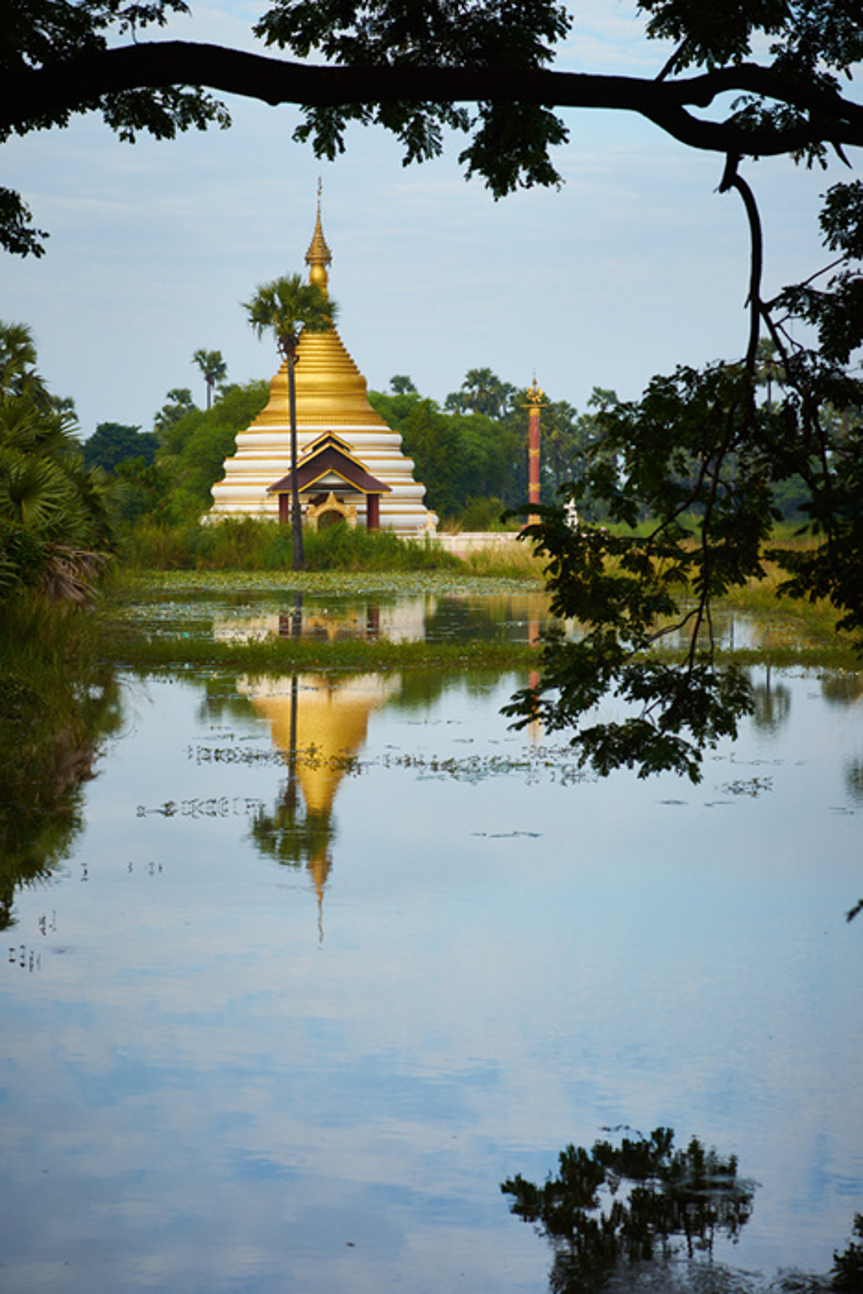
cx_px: 432
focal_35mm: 100
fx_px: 3594
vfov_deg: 20.4
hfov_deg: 13.7
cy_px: 647
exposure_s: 1/200
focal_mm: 100
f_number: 8
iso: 200
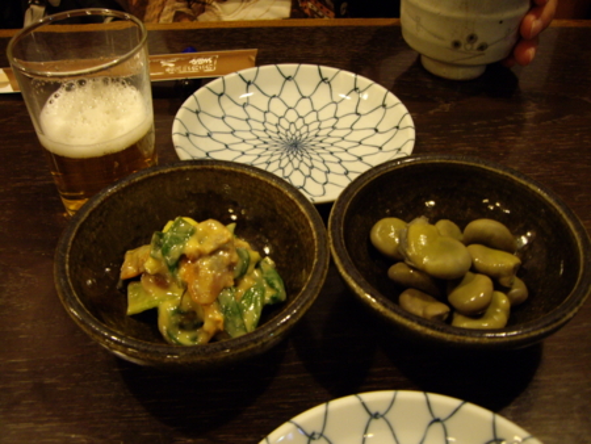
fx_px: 649
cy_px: 222
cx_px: 296
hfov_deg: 49.0
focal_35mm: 38
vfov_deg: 37.8
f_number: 2.7
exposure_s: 1/4
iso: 200
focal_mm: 6.2
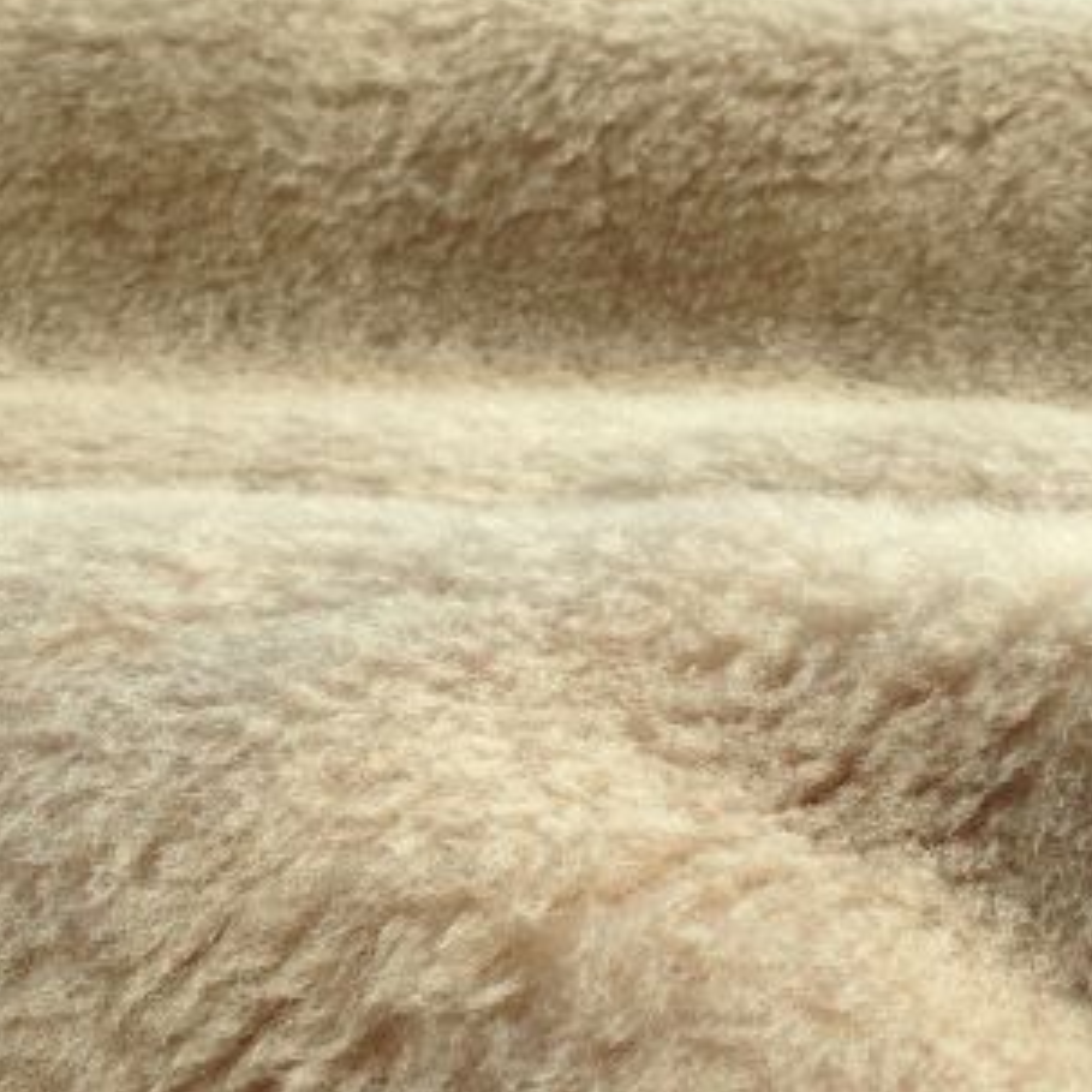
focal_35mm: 77
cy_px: 793
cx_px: 436
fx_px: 2748
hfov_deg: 22.4
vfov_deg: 22.3
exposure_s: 1/834
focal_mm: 4.13
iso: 50
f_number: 2.4
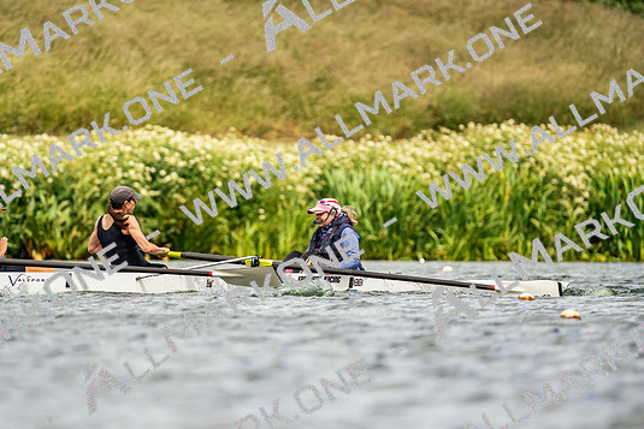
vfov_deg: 2.1
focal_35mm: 651
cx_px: 329
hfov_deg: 3.2
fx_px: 11648
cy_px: 229
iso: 320
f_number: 6.3
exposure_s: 1/2000
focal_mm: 600
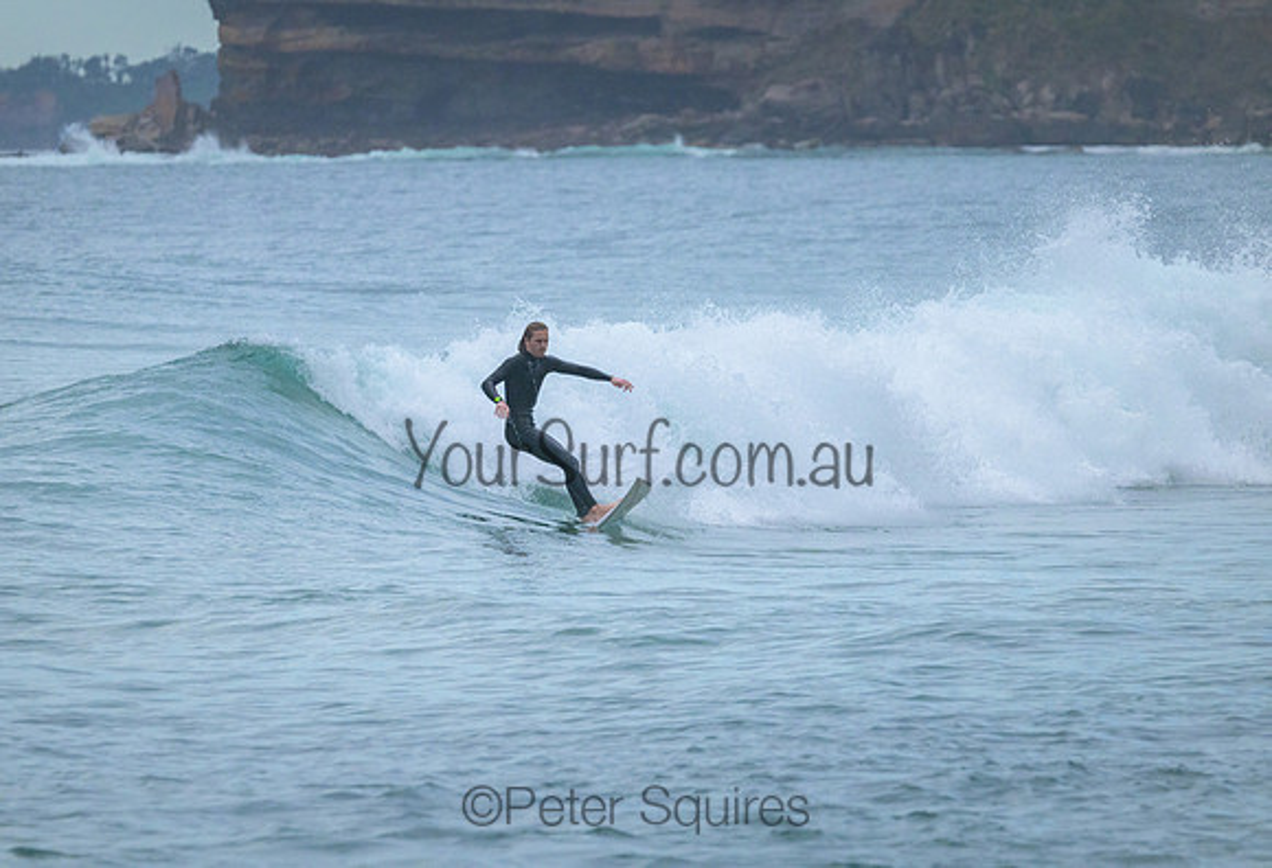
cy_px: 419
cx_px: 598
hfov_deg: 3.7
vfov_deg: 2.5
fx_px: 19841
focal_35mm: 557
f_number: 10
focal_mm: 530
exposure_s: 1/1250
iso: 3600
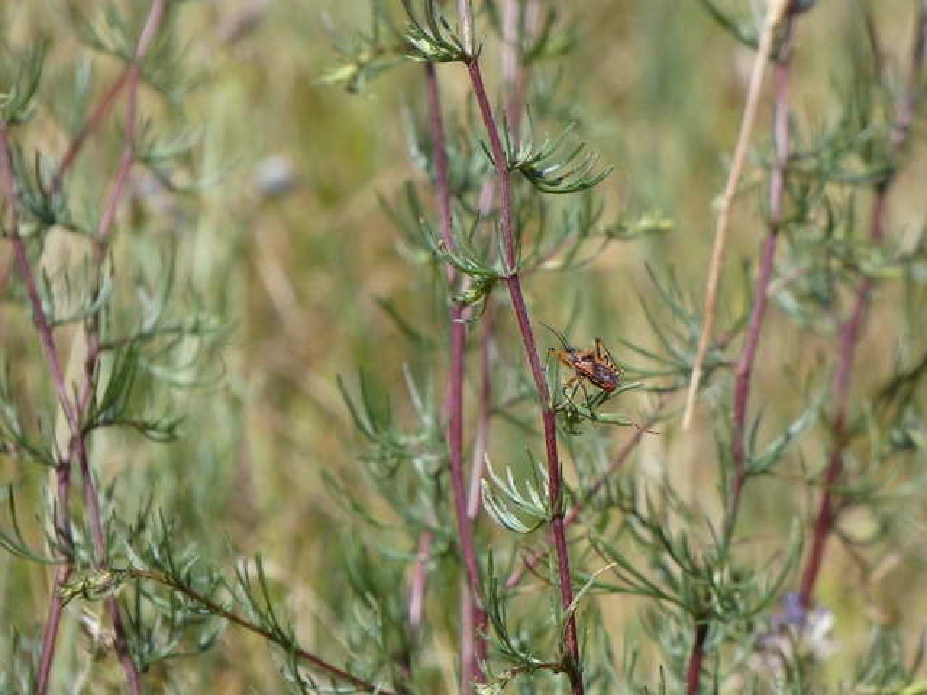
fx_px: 19737
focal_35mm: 737
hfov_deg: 2.7
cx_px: 464
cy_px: 348
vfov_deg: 2.0
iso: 80
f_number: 5.6
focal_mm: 132.1
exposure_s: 1/320
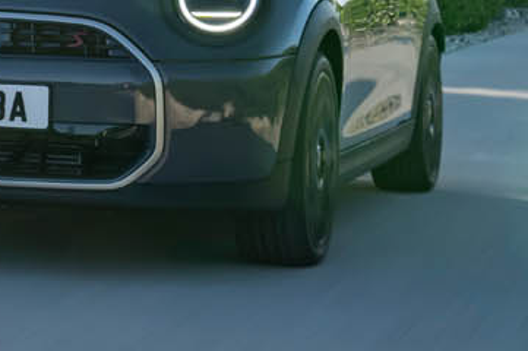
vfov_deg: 8.2
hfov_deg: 12.1
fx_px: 2418
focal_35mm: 165
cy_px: -152
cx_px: -174
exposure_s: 1/20
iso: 100
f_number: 14
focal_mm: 31
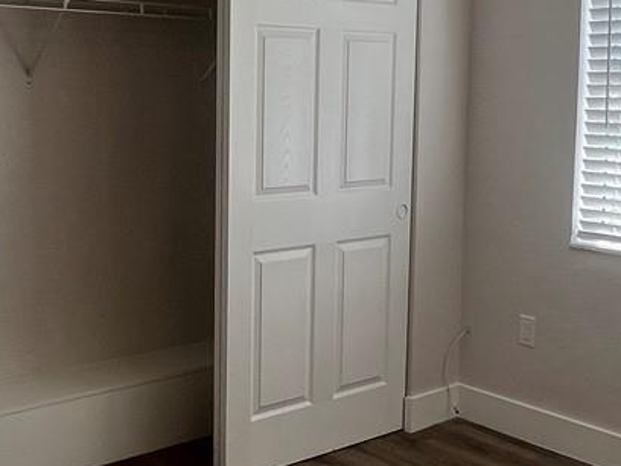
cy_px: 178
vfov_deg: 28.5
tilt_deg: -5.2
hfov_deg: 37.5
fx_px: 915
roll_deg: -1.7
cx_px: 279
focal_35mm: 51
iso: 32
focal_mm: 1.57
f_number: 1.8
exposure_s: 1/150
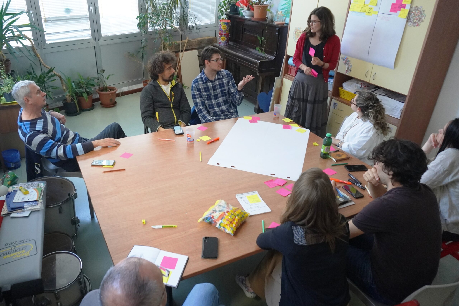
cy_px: 153
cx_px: 230
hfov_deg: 73.7
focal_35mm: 24
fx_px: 306
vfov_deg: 53.1
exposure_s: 1/160
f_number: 4
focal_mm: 16
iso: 2500
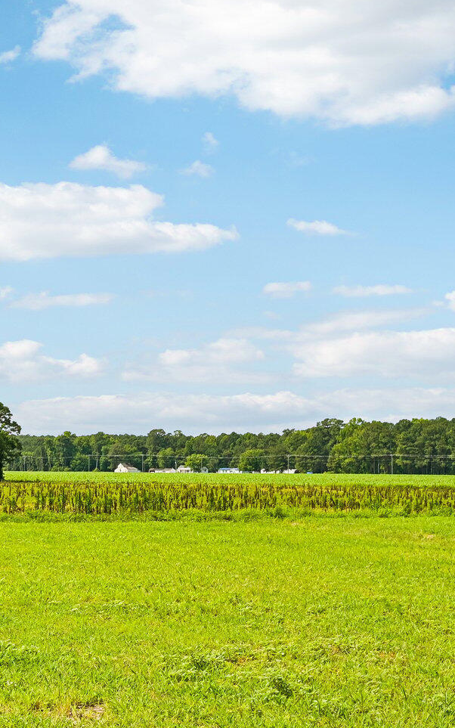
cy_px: 487
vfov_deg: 31.3
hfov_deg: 18.7
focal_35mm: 65
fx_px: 1289
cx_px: -121
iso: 100
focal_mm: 30
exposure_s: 1/500
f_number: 8
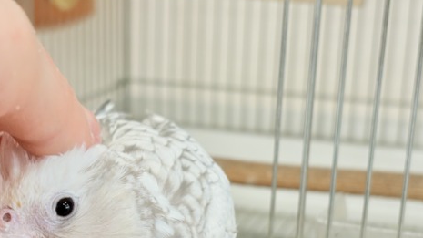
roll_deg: -1.6
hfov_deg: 27.2
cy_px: 181
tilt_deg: -15.3
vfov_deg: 15.4
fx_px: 874
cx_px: 198
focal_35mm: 78
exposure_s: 1/50
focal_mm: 5.96
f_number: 1.6
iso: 80
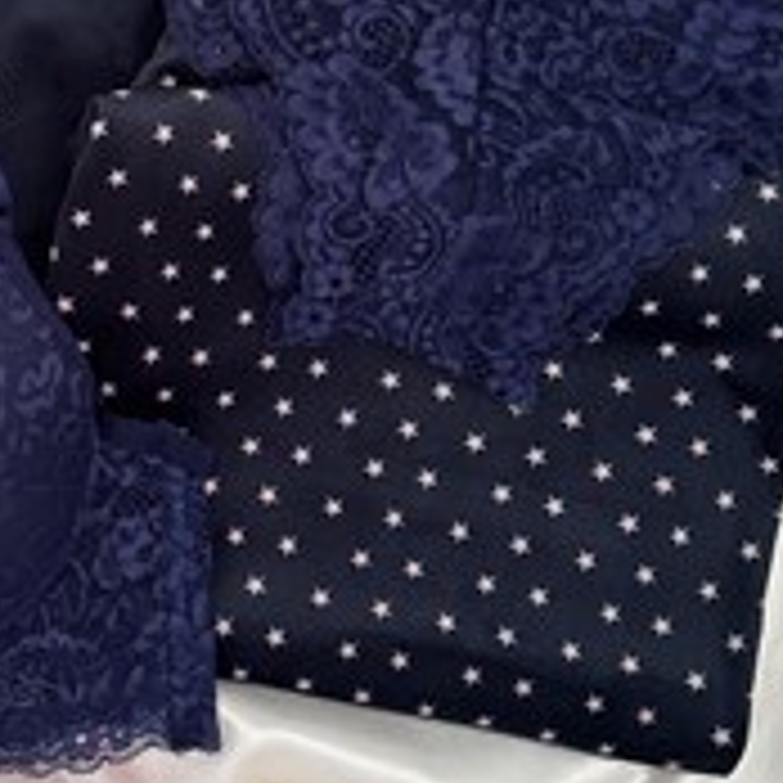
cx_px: 22
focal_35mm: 65
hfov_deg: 25.3
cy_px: 178
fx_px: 1663
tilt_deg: -85.6
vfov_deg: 26.1
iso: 64
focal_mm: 6.86
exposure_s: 1/165
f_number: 1.78
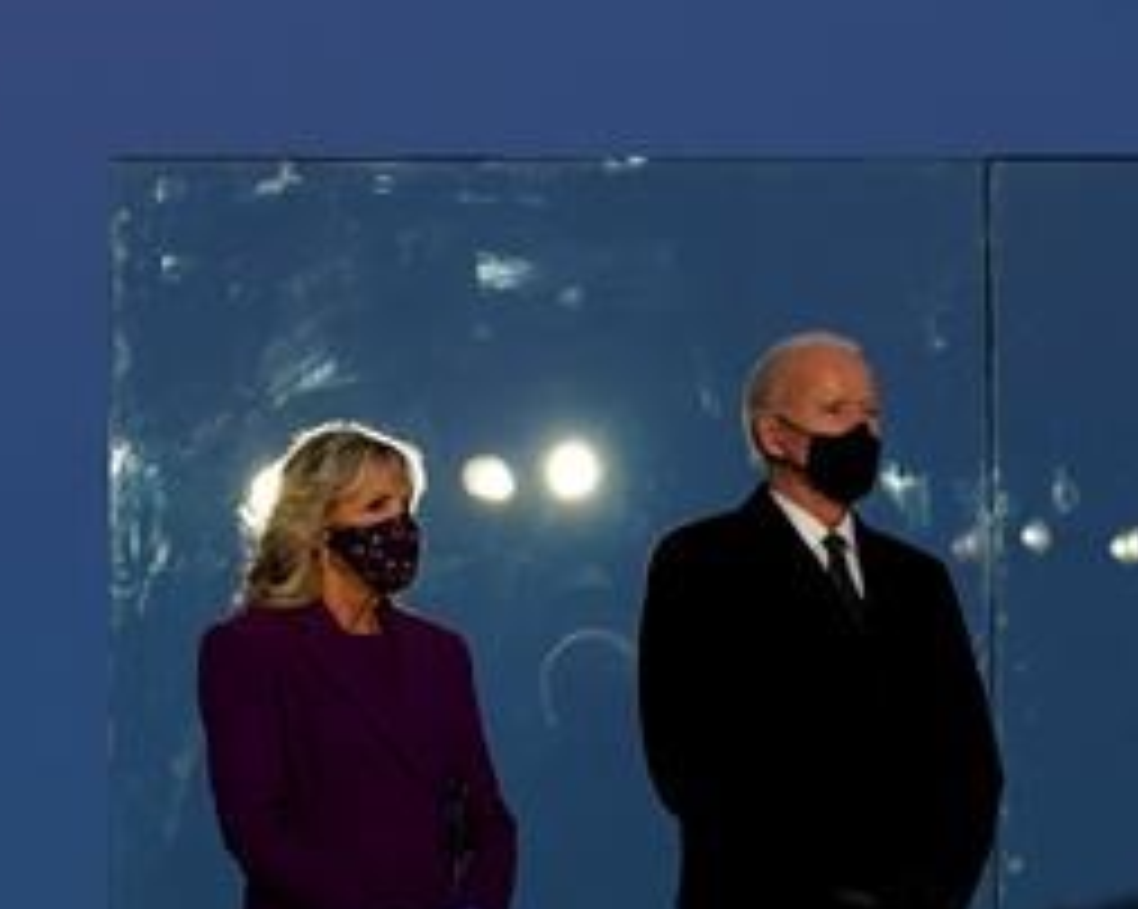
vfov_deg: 7.1
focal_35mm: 217
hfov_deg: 8.8
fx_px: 7303
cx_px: -193
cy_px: 745
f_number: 4.5
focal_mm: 90
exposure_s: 1/200
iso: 2000
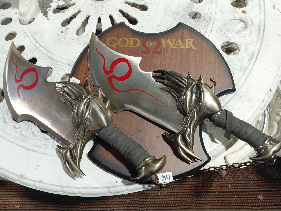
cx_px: 140
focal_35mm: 25
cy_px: 106
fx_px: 203
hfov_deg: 69.4
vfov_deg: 54.9
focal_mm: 4.69
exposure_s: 1/100
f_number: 1.8
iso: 100
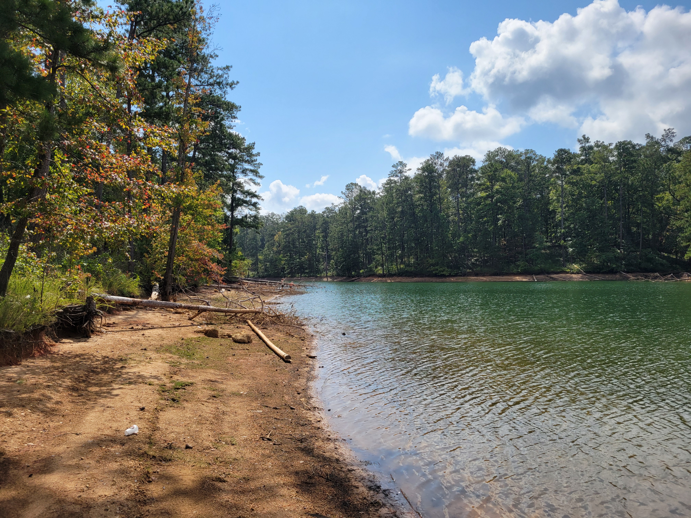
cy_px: 259
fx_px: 519
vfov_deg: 53.1
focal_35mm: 26
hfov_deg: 67.3
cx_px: 346
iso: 40
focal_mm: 5.4
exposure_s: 1/3372
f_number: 1.8
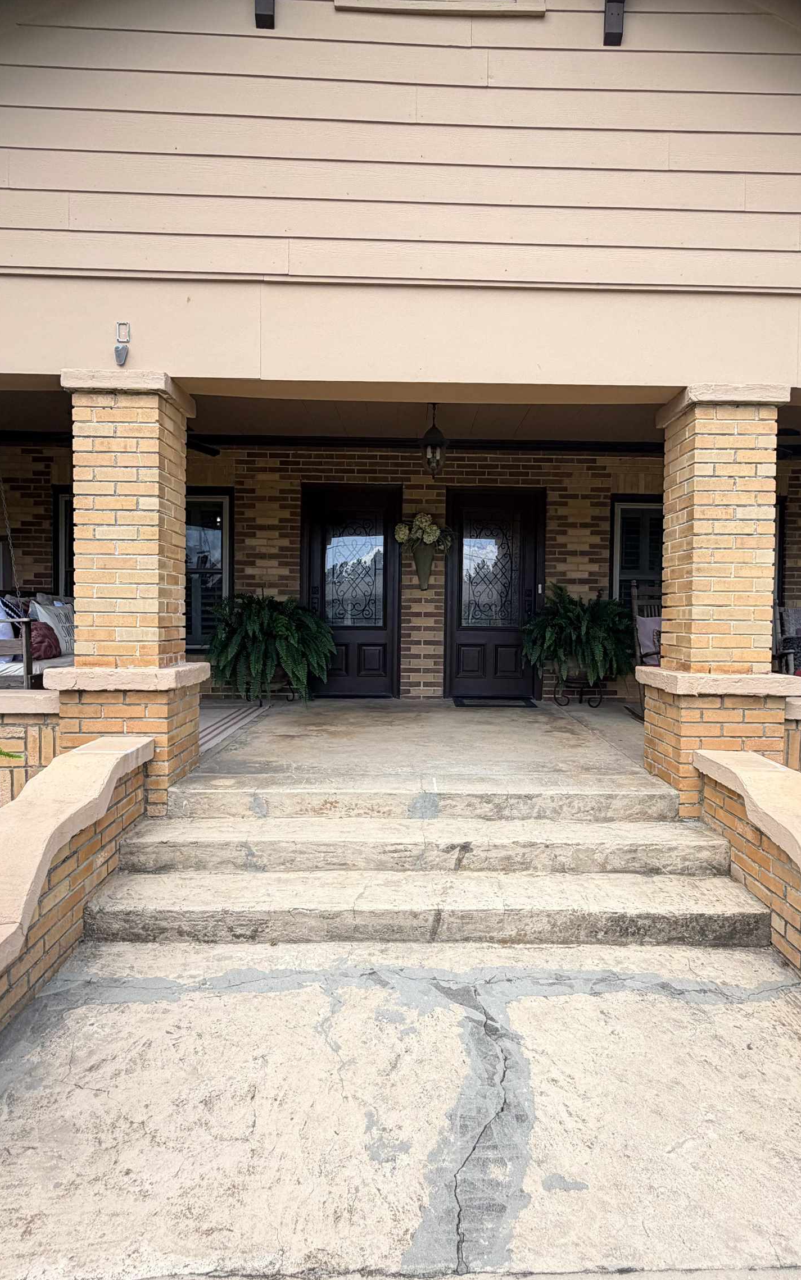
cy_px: 636
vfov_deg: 85.1
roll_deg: +0.0
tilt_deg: -1.4
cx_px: 428
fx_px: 698
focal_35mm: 20
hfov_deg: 59.6
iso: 40
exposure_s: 1/535
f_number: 2.2
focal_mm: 2.22
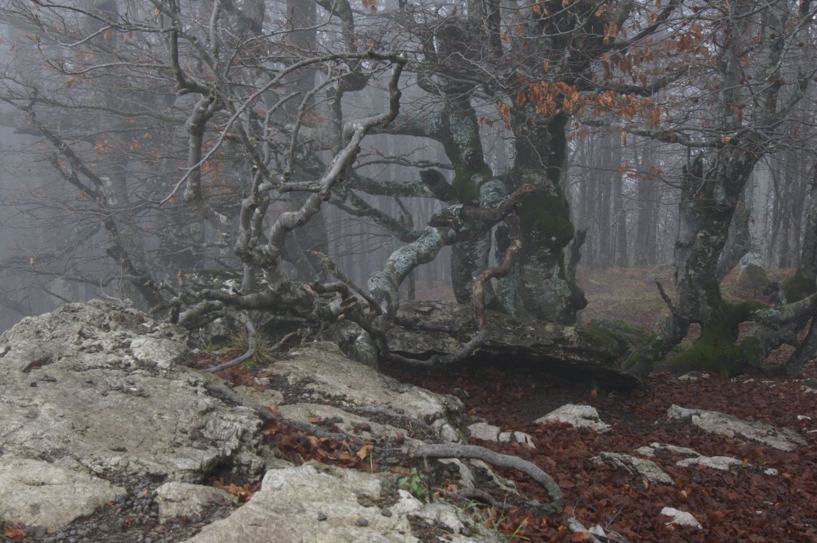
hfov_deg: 37.9
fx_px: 1190
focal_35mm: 52
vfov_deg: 25.7
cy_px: 272
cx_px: 408
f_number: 13
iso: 200
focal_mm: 35
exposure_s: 1/20
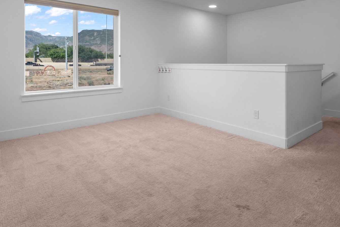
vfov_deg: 51.8
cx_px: 187
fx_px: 224
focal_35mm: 24
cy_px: 63
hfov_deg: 74.1
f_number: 8
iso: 500
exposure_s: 1/8
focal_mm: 15.5
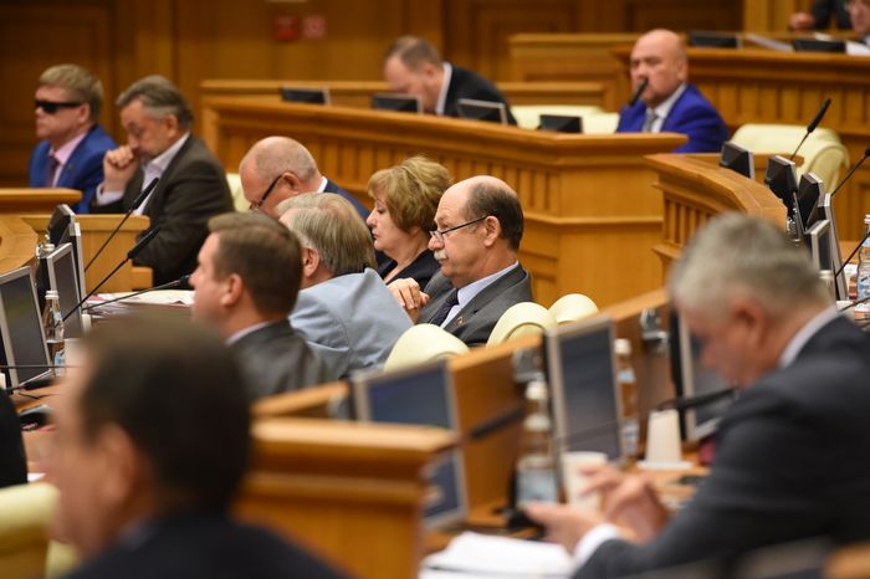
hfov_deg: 10.3
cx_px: 435
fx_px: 4831
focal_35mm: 200
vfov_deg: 6.9
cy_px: 290
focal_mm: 200
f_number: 3.5
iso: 3200
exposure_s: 1/640
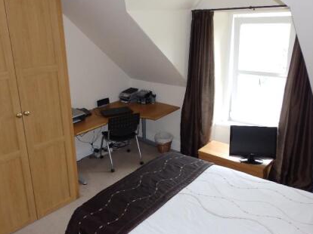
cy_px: 119
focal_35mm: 31
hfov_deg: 58.1
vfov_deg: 45.4
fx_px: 280
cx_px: 133
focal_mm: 4
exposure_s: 1/30
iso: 400
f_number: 3.4
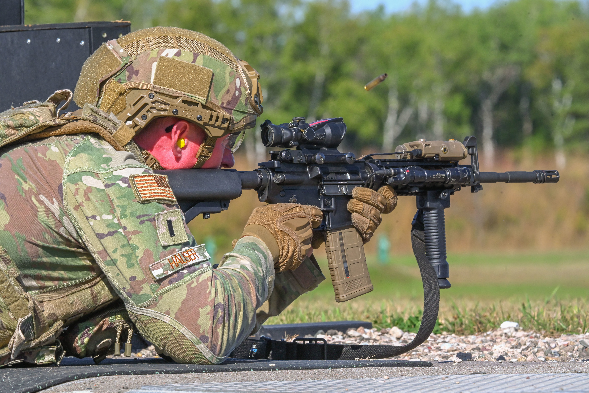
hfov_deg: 6.6
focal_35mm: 310
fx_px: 5072
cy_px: 196
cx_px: 294
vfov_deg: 4.4
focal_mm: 310
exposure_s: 1/640
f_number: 20
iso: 1250
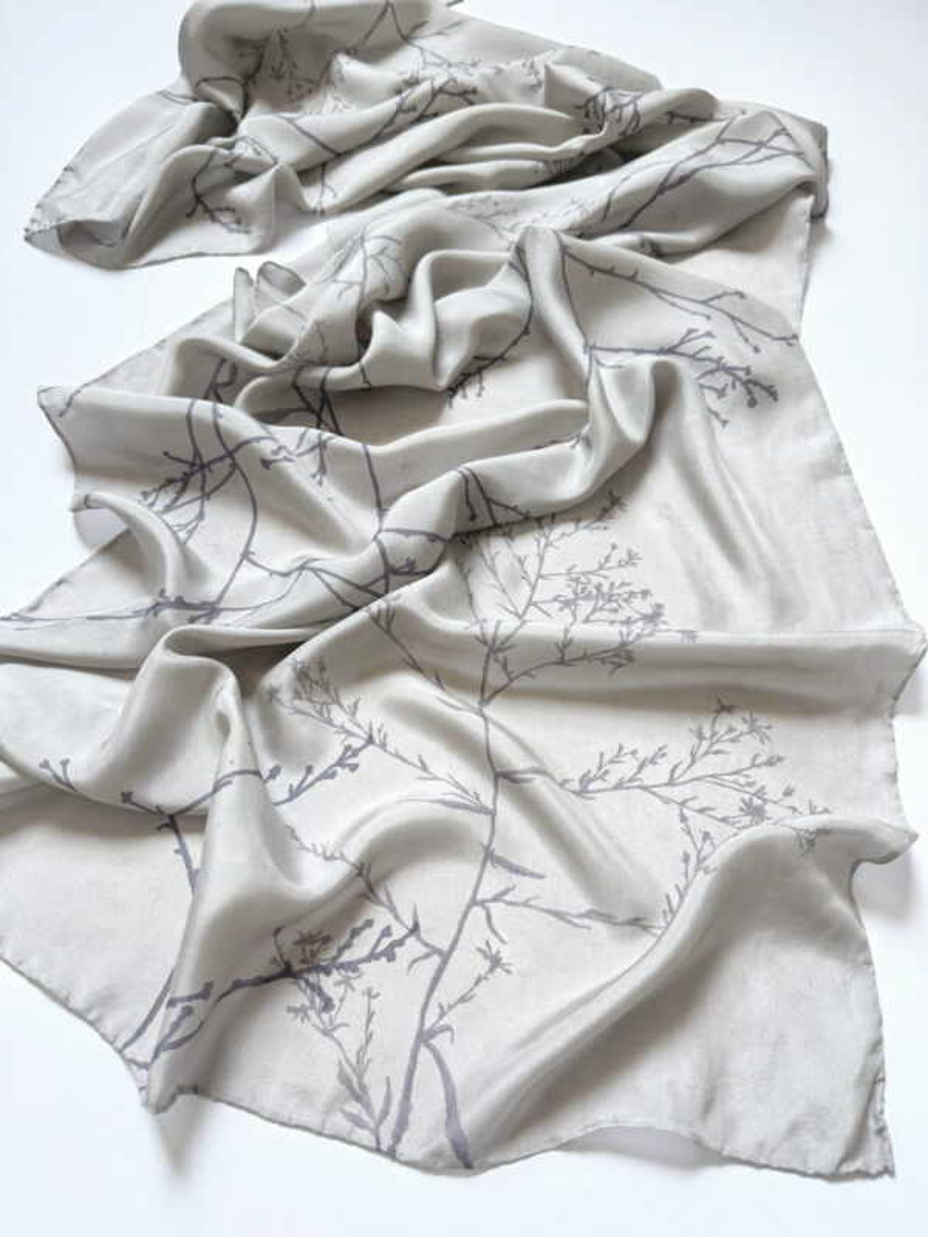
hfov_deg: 56.8
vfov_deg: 71.6
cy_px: 618
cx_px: 464
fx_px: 858
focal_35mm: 24
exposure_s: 1/121
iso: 160
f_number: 1.8
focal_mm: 6.8
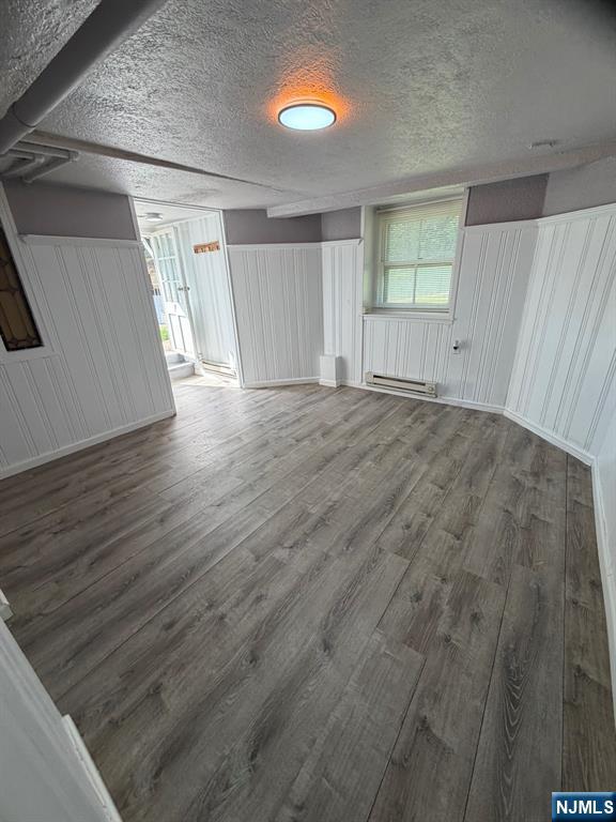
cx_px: 308
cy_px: 411
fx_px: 332
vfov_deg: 102.1
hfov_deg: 85.7
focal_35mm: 14
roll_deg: +1.2
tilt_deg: -22.3
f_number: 2.2
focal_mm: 2.22
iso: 100
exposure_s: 1/120
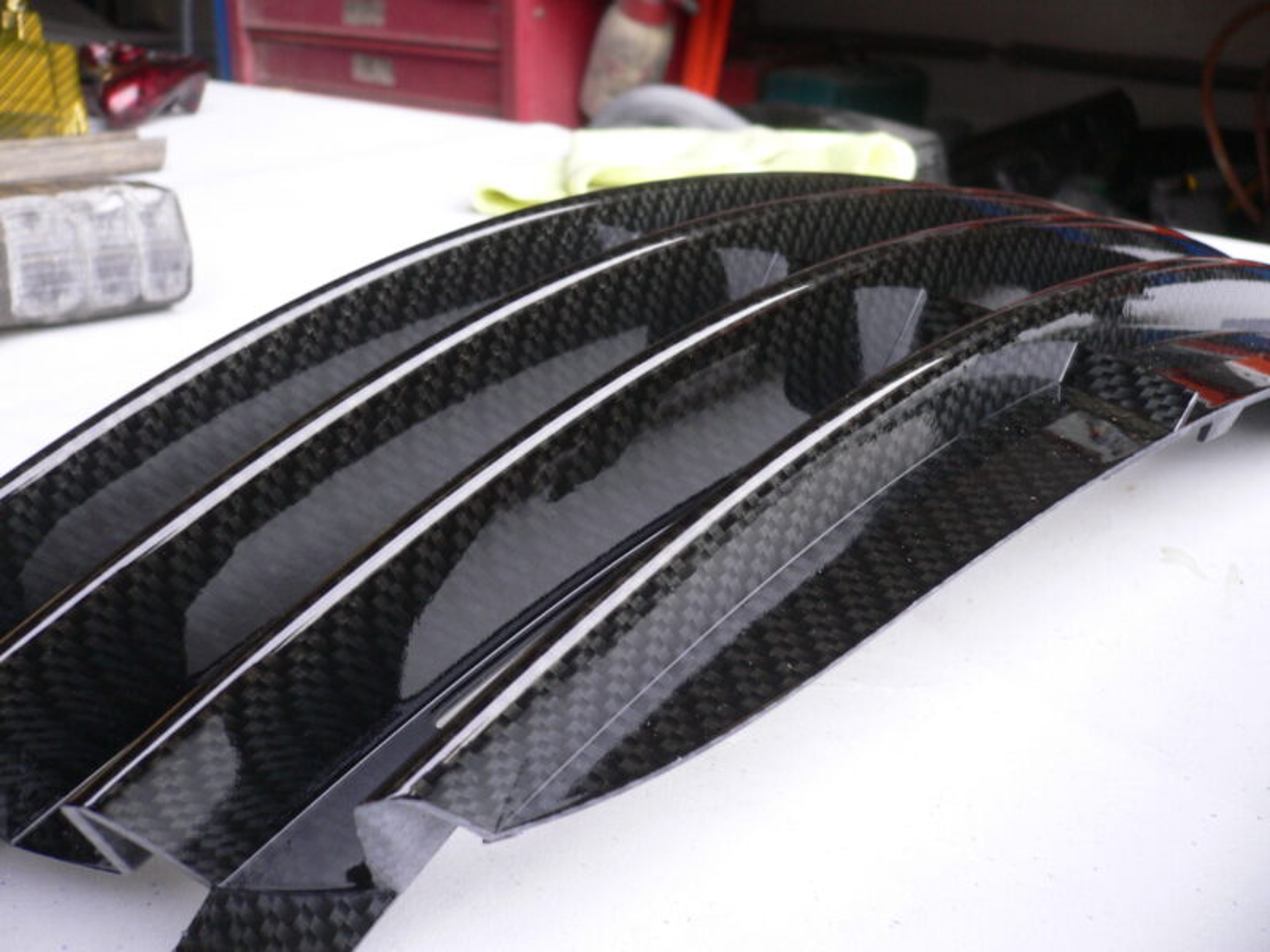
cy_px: 476
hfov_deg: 52.6
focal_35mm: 35
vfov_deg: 40.7
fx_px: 1284
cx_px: 635
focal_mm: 5.8
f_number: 2.8
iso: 100
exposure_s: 1/40
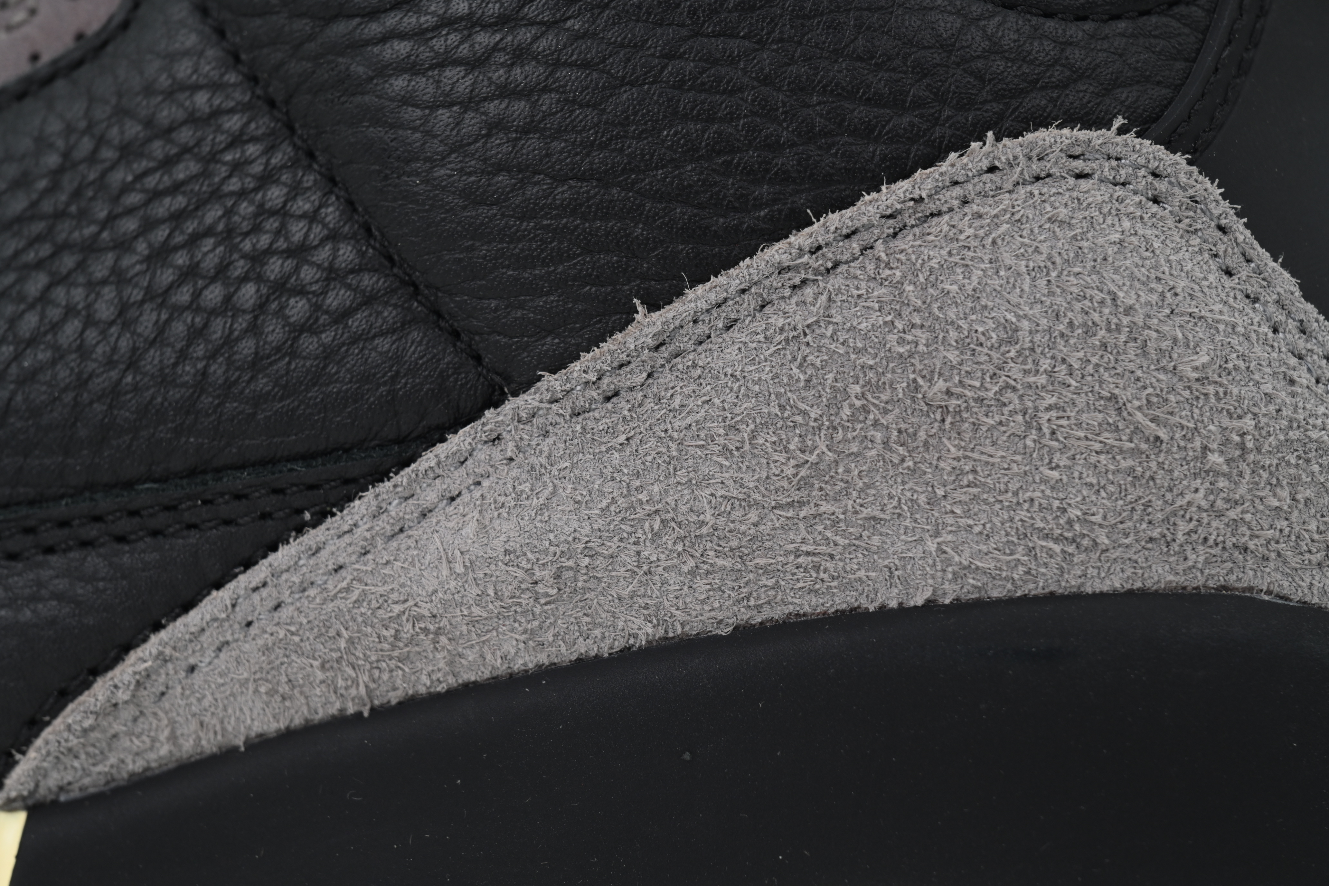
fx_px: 3728
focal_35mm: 101
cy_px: 443
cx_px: 664
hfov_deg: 20.2
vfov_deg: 13.6
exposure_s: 1/100
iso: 400
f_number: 10
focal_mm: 101
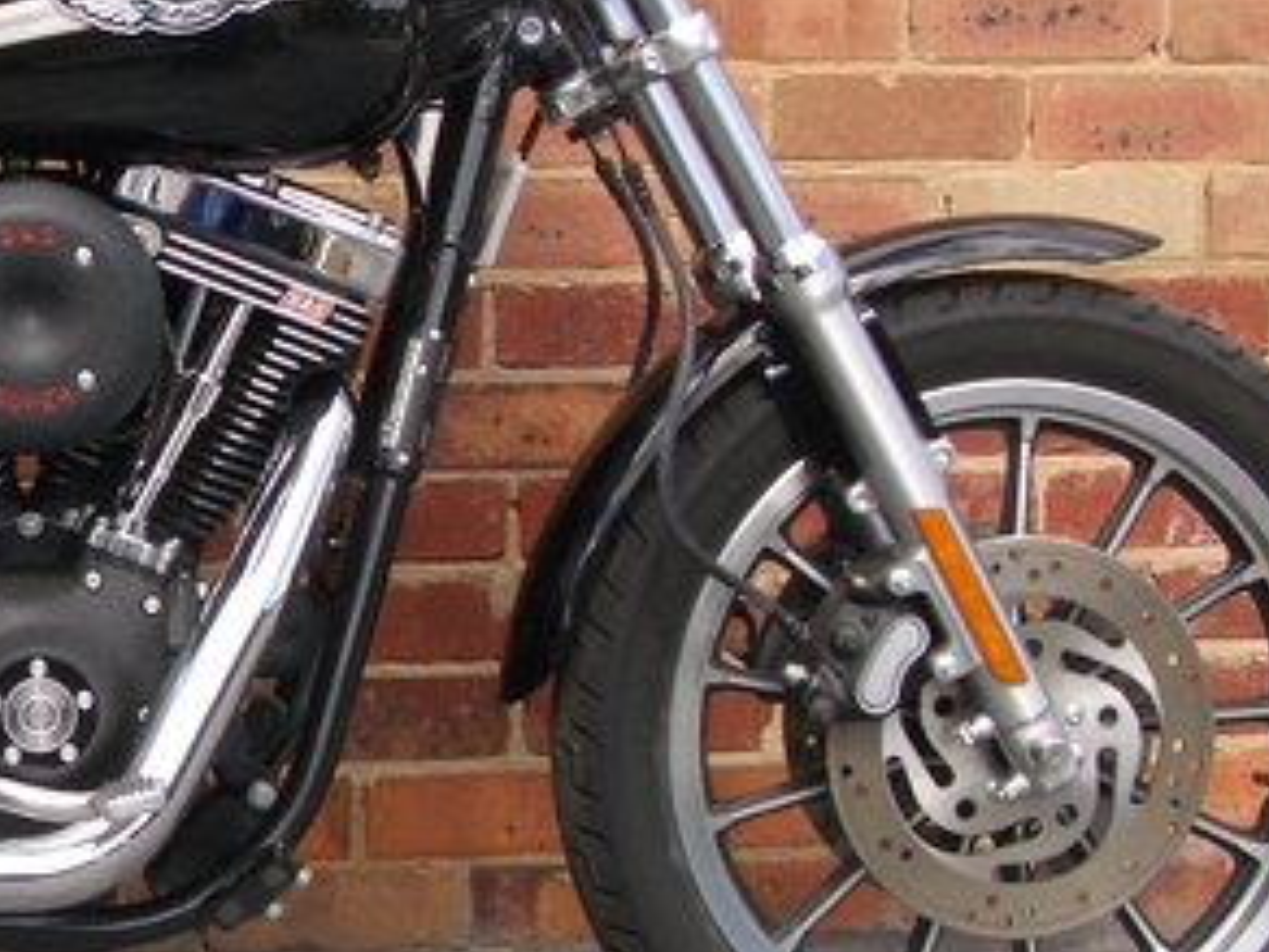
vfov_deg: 15.4
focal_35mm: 96
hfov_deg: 19.4
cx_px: -191
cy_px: 456
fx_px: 3519
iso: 50
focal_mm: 5.8
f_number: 4.3
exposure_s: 1/250
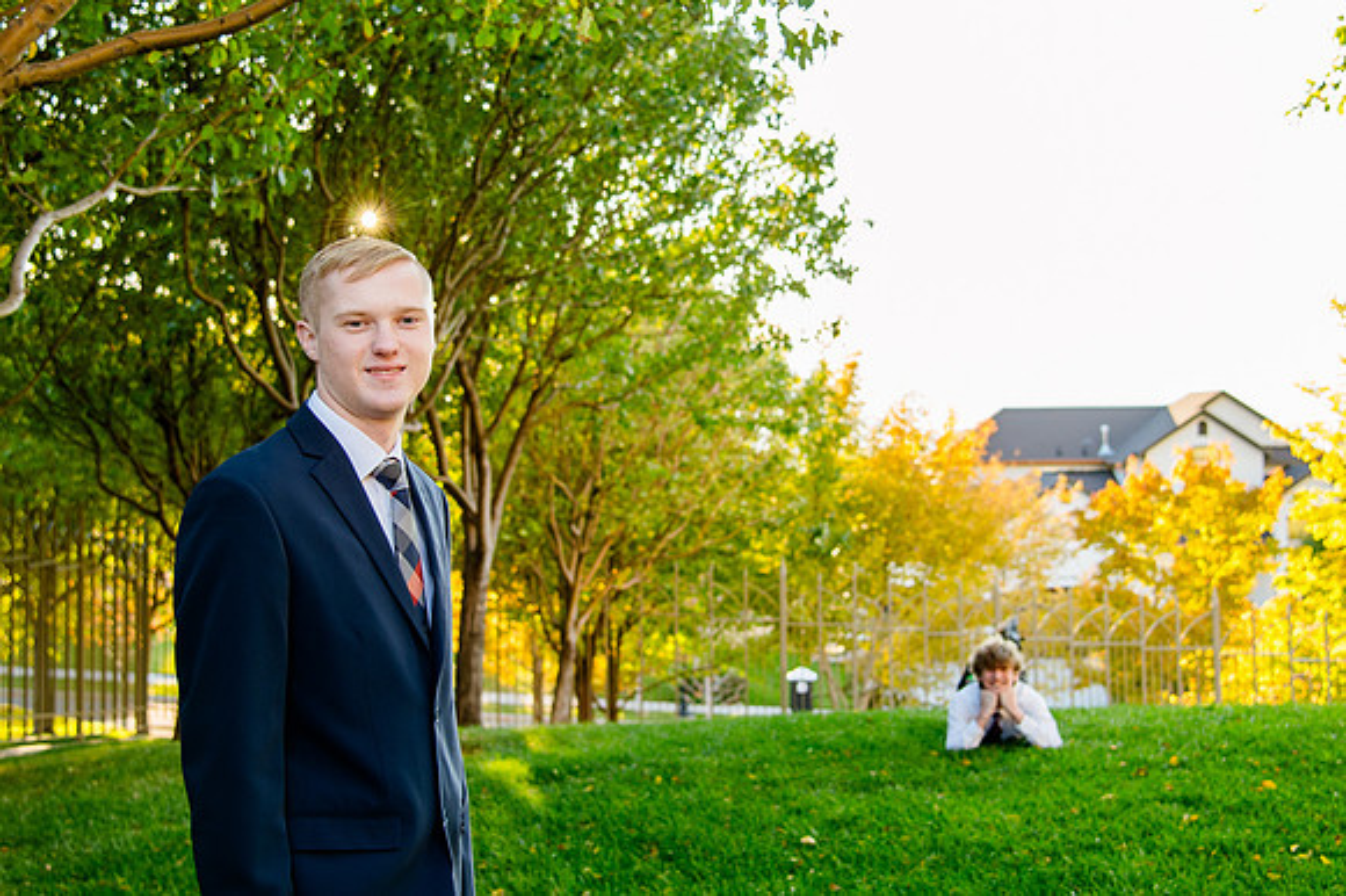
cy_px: 329
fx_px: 2201
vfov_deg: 22.9
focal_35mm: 59
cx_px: 673
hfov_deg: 34.0
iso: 320
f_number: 4
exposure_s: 1/100
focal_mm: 38
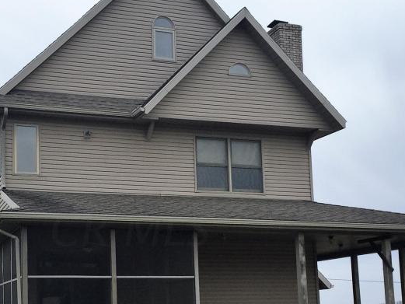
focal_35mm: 57
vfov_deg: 25.4
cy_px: 229
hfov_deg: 33.4
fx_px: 667
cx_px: 131
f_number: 2.2
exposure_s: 1/898
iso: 32
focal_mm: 4.15
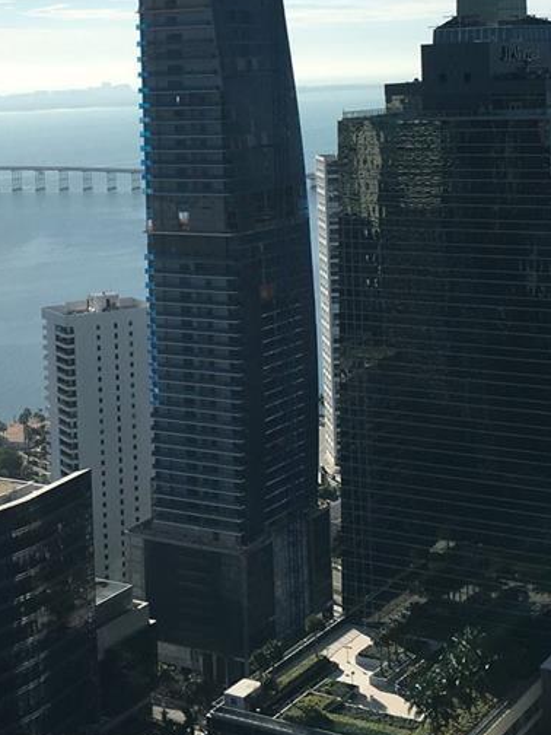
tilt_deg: -3.5
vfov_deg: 27.4
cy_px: 114
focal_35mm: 69
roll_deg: +0.0
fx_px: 1464
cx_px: 206
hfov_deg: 21.3
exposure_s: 1/3205
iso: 25
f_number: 2.2
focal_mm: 4.15
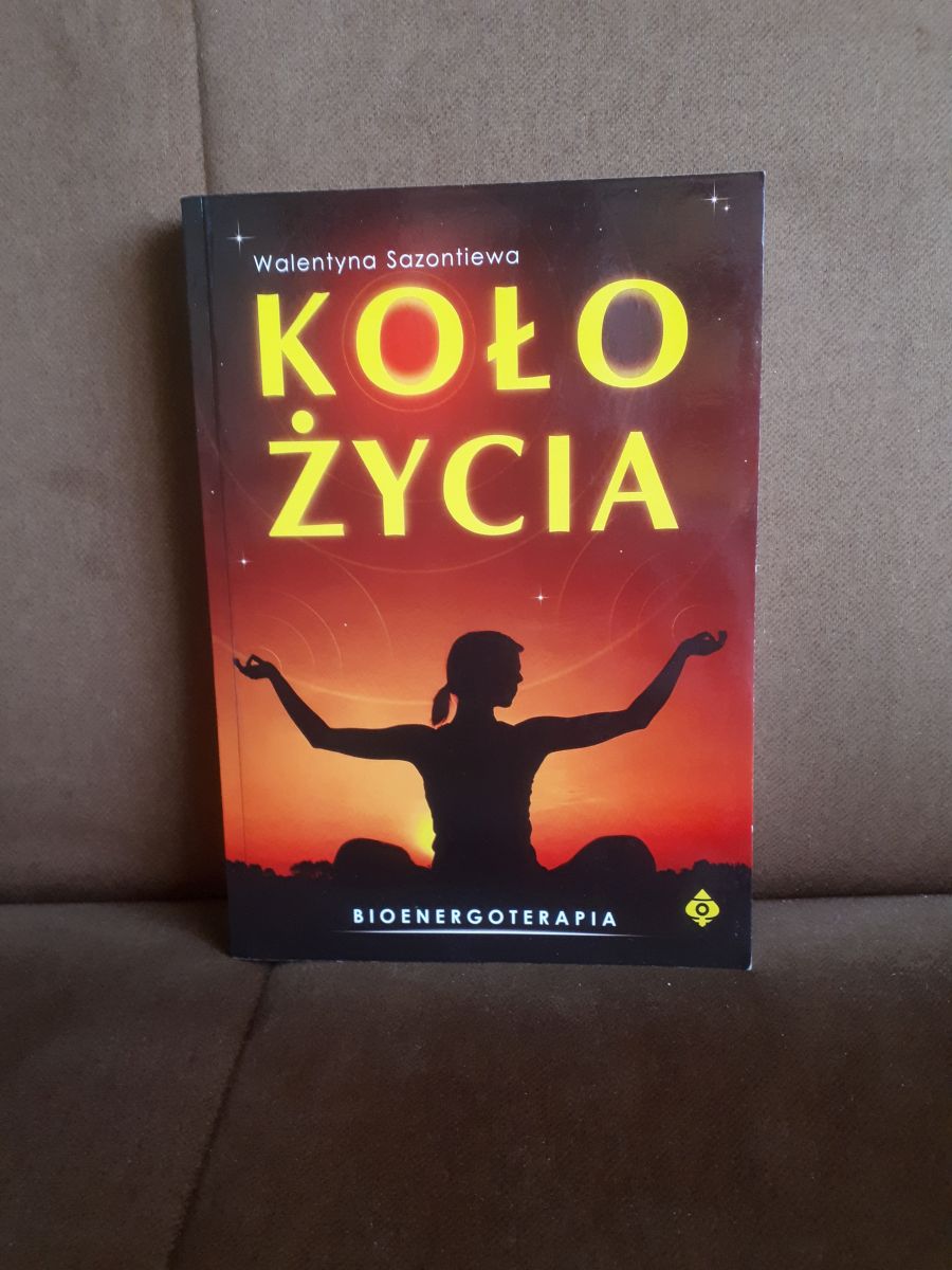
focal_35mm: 27
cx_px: 476
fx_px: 990
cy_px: 635
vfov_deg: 65.3
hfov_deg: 51.4
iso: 250
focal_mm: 3.6
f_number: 1.9
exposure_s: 1/15
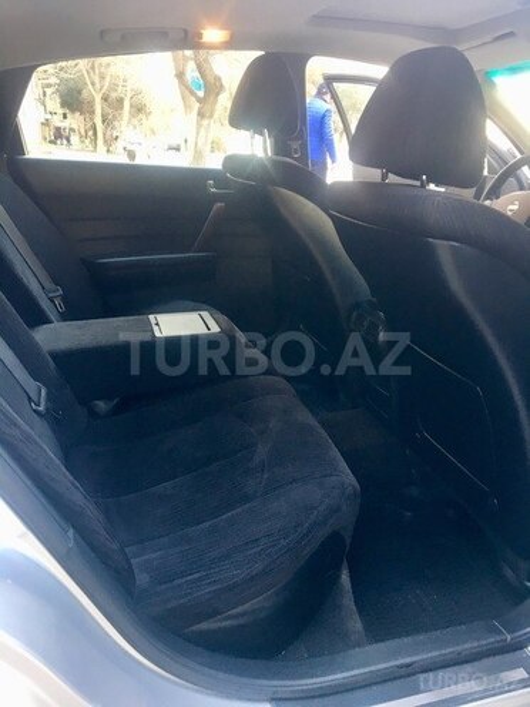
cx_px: 265
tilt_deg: -18.6
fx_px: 592
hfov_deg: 48.2
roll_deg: -1.2
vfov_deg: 61.7
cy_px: 354
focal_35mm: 29
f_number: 2.2
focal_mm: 4.15
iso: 32
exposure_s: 1/33
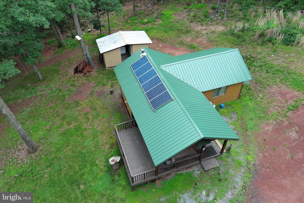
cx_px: 152
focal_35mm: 29
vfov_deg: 45.0
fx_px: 245
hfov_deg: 63.7
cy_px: 102
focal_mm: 10.57
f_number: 2.8
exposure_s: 1/148
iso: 100
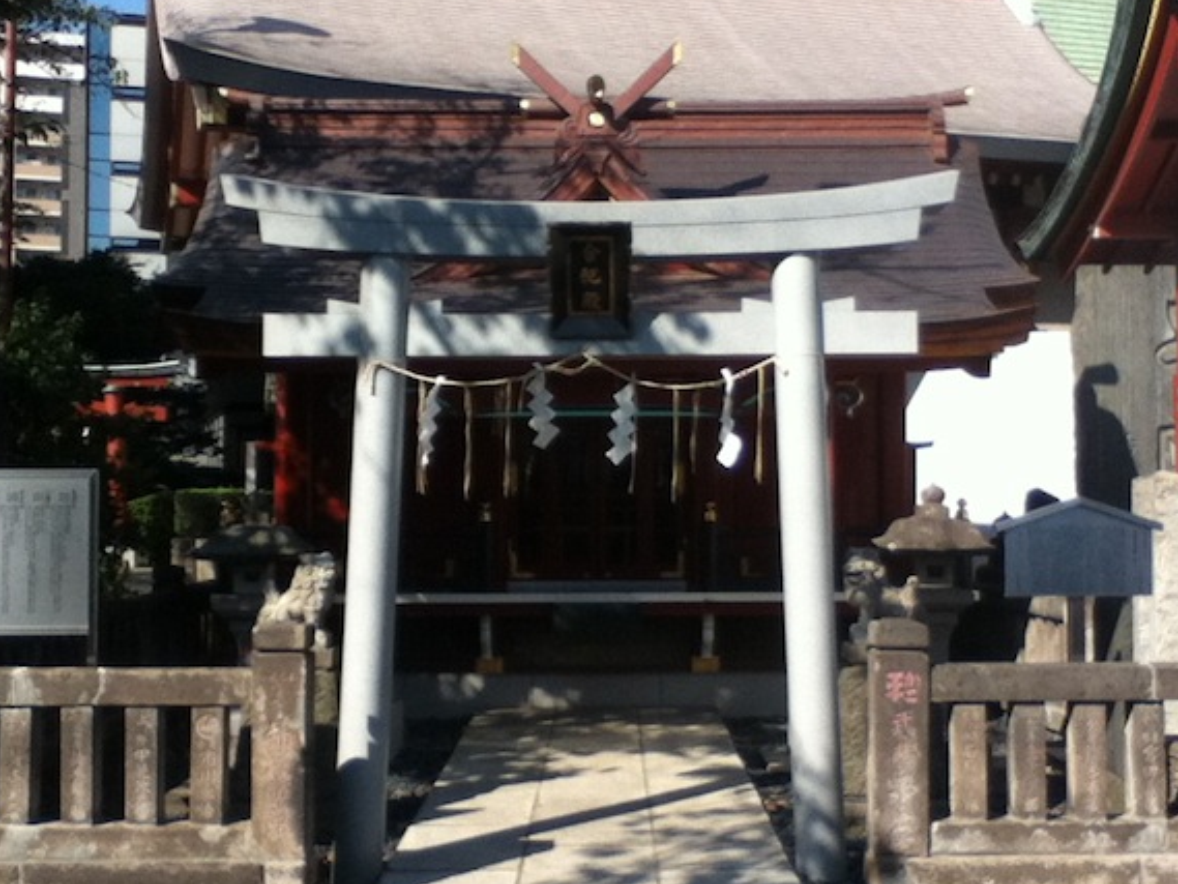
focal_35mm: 36
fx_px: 1225
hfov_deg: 51.3
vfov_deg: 39.7
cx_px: 569
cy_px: 466
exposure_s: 1/987
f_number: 2.4
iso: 80
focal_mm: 3.85
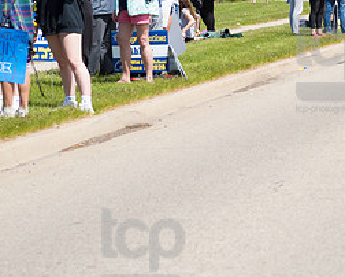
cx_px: 338
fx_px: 2647
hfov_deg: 7.4
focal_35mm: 259
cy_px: 65
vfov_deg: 6.0
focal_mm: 120
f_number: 7.1
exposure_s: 1/1600
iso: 1000
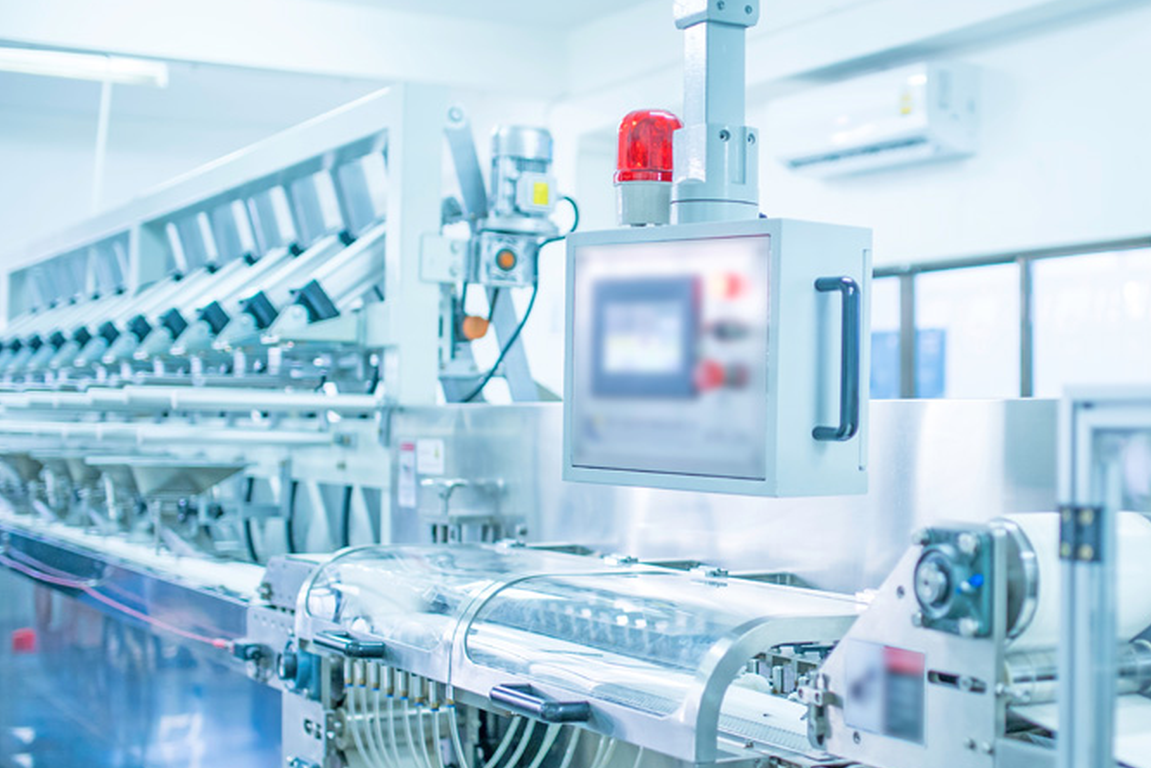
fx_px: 1343
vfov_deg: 31.8
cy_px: 451
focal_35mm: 42
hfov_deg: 46.2
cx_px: 671
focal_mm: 35
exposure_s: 1/100
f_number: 1.4
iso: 500
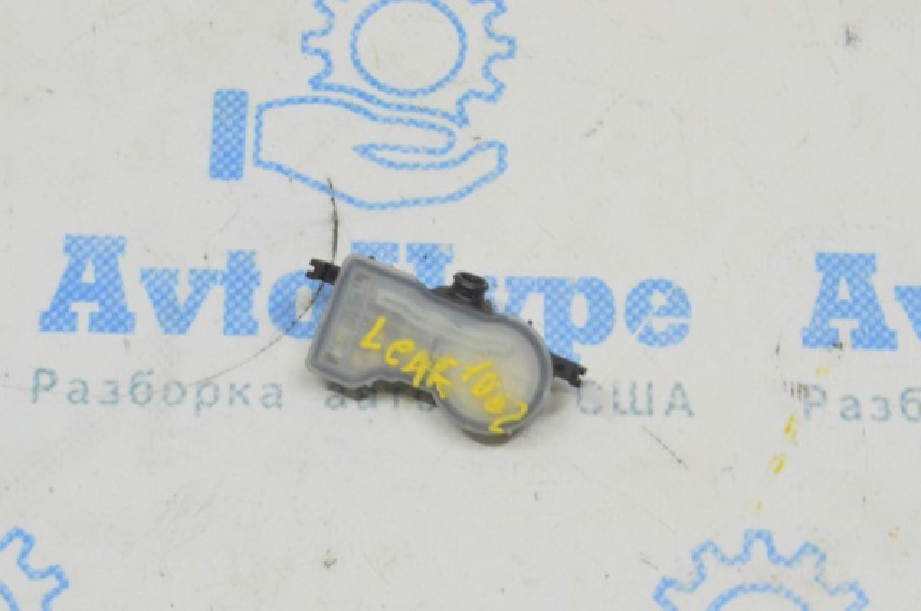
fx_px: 2108
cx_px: 460
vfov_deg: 16.5
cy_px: 306
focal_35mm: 82
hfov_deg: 24.6
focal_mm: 55
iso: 6400
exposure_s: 1/20
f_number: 20
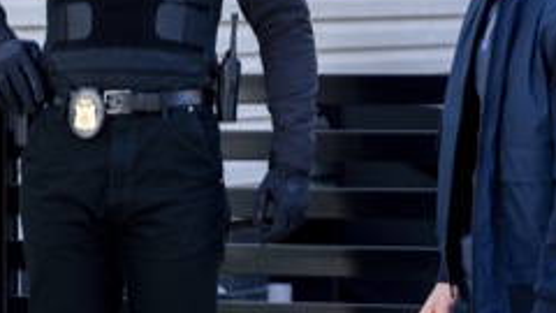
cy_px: -1
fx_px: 4084
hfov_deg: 7.8
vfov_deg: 4.4
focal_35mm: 277
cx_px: 164
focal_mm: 127
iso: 800
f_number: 7.1
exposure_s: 1/400
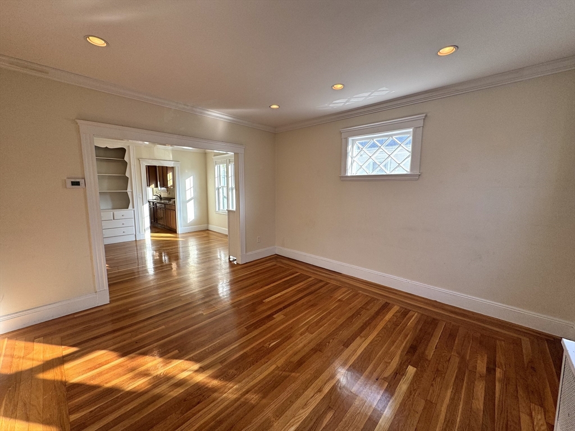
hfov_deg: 102.1
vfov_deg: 85.7
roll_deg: -0.3
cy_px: 216
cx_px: 288
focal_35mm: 14
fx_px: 233
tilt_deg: -6.7
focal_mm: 2.22
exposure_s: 1/99
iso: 64
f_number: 2.2
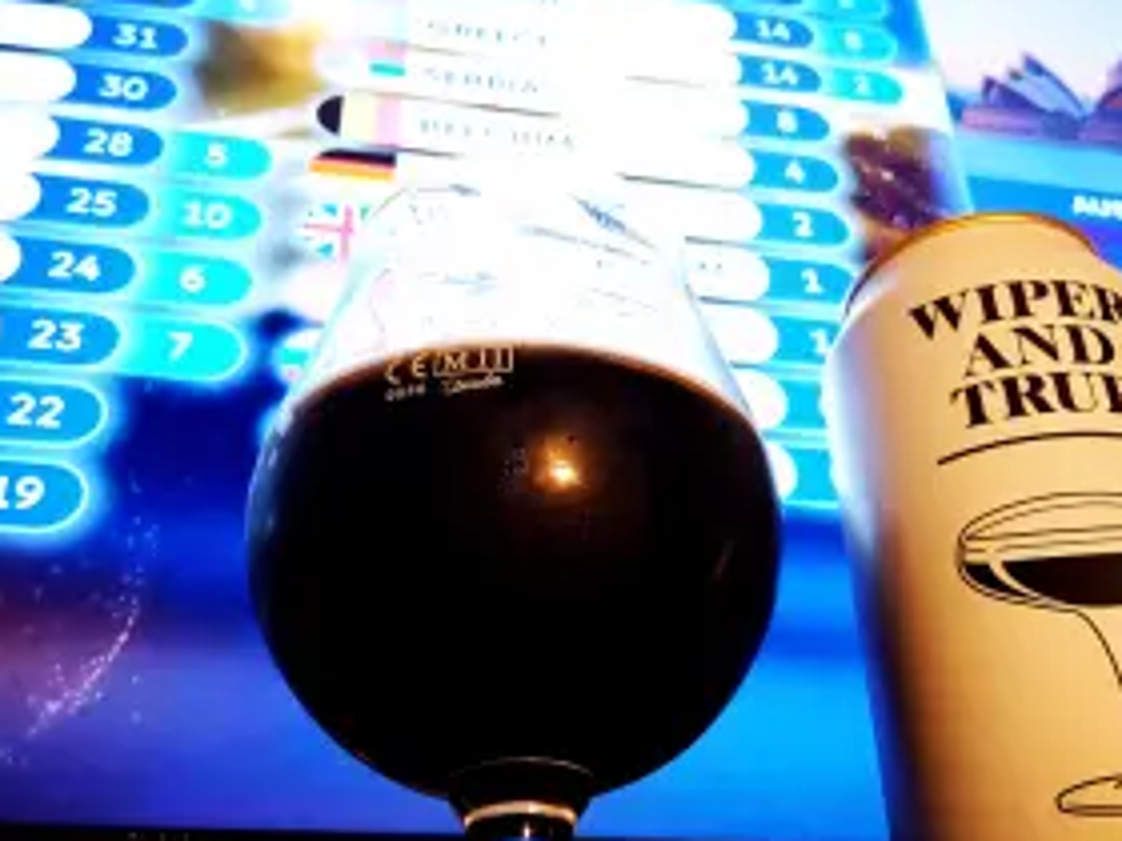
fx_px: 1297
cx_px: 609
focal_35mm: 40
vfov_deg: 35.9
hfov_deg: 46.7
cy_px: 485
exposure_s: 1/20
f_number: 2
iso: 839
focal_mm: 3.54
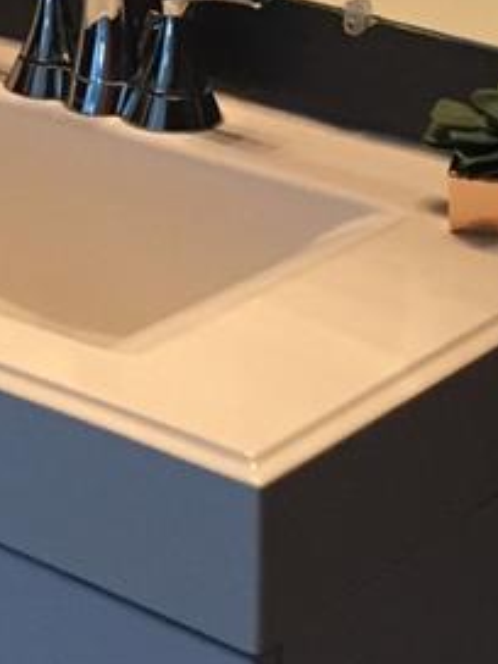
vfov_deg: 14.2
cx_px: -5
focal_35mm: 128
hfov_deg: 11.5
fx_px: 2455
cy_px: -400
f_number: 2.2
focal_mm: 4.15
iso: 160
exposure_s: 1/30
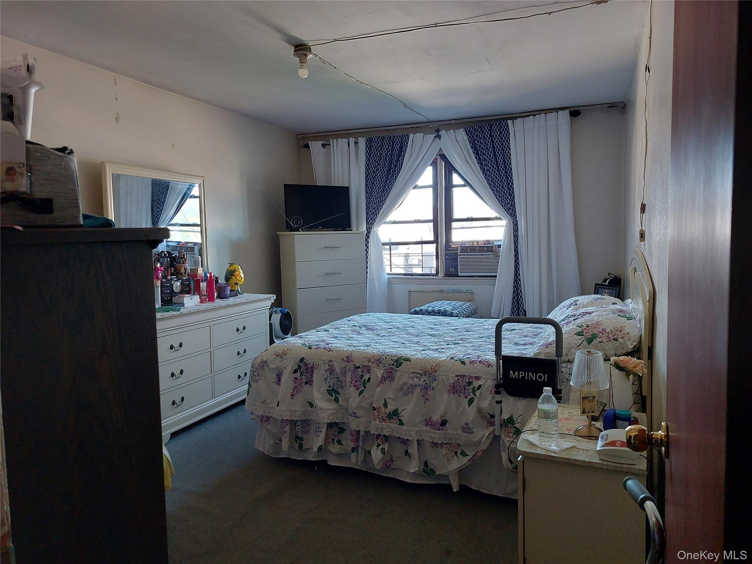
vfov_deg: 56.8
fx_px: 521
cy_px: 282
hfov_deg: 71.6
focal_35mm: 24
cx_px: 376
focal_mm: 5.23
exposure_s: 1/60
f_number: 1.8
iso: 160
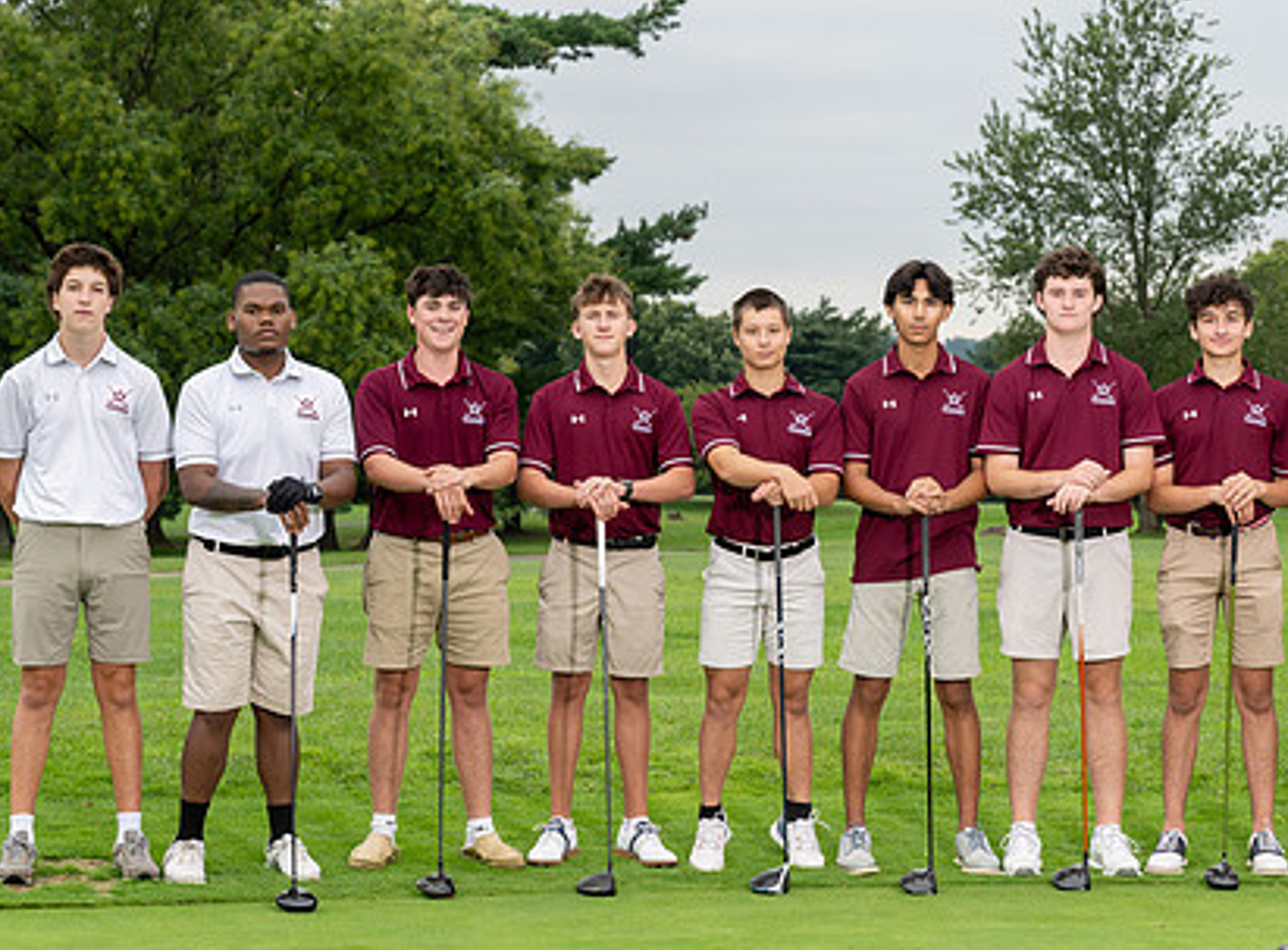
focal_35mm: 107
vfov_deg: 13.7
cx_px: 791
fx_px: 3957
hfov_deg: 18.5
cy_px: 513
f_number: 5.6
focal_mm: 70
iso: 125
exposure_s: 1/100
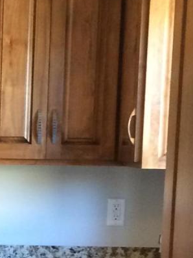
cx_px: -112
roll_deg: +0.9
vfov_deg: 13.2
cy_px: 308
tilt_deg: -8.6
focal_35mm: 146
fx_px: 1085
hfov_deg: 9.8
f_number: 2.2
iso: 160
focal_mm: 4.15
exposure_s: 1/30
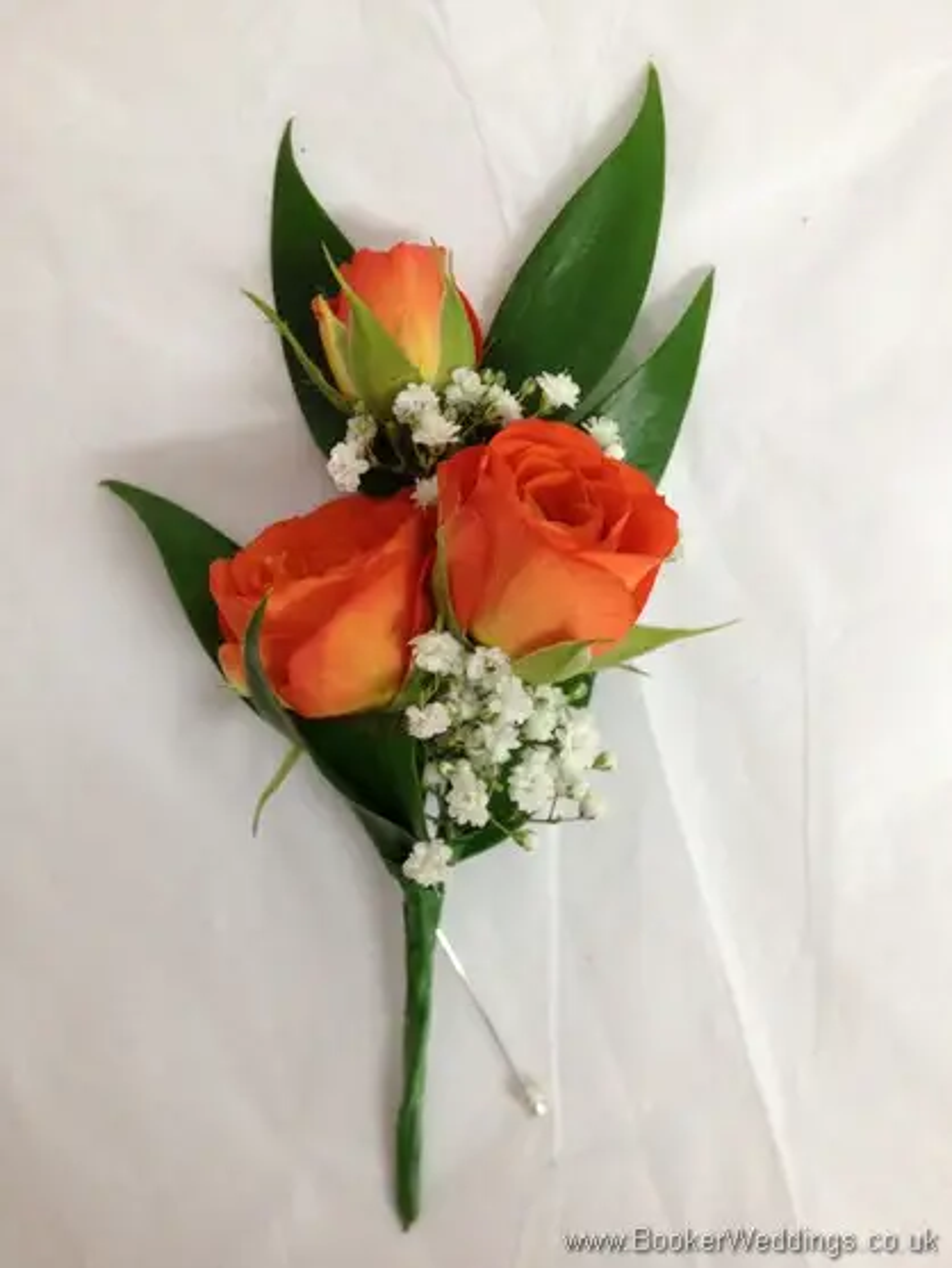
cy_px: 634
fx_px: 1283
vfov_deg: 52.6
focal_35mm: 35
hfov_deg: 40.7
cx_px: 476
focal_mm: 4.28
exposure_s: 1/20
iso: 100
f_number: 2.4
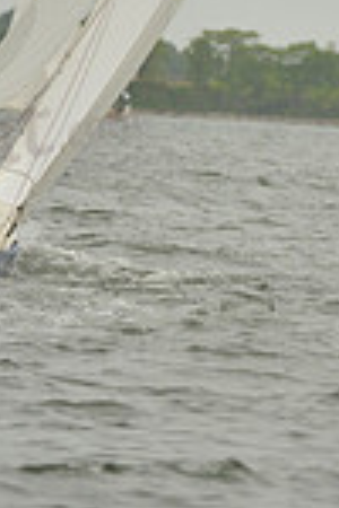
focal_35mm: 773
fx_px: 10918
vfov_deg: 2.7
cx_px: 317
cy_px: -400
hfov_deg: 1.8
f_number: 4
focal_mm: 200
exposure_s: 1/800
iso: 400
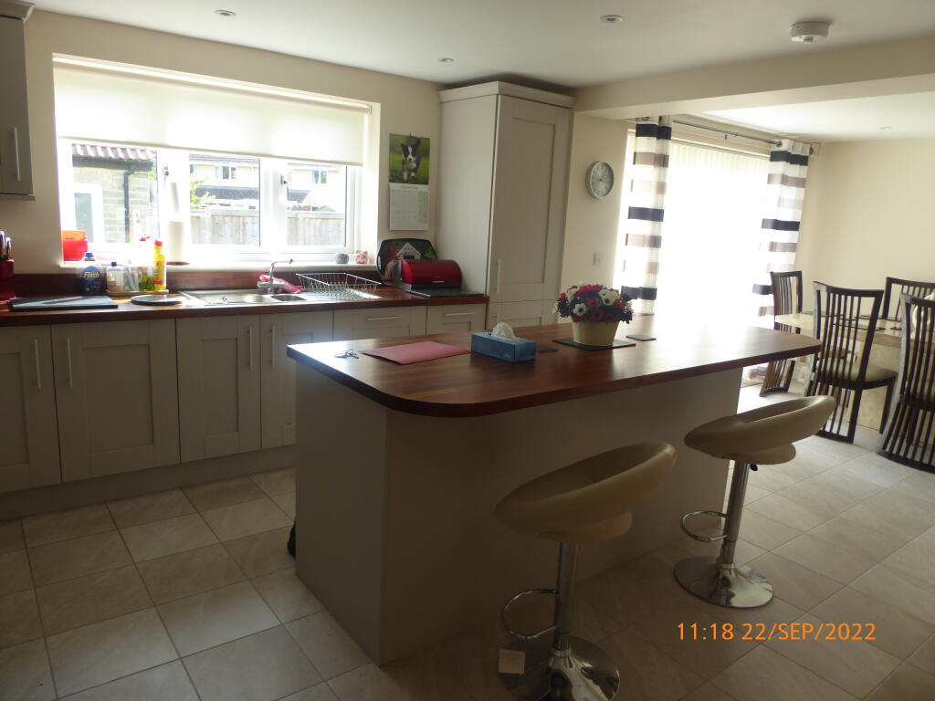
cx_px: 468
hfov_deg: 69.4
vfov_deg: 54.9
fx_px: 675
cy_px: 350
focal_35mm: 25
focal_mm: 4.3
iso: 100
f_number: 3.3
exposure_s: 1/80
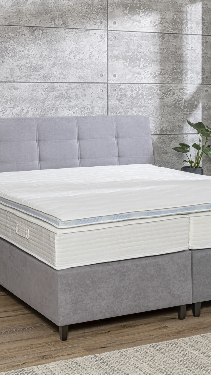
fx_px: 716
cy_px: 188
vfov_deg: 29.4
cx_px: 123
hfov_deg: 16.7
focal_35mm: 72
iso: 100
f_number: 16
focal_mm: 45
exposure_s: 1/3
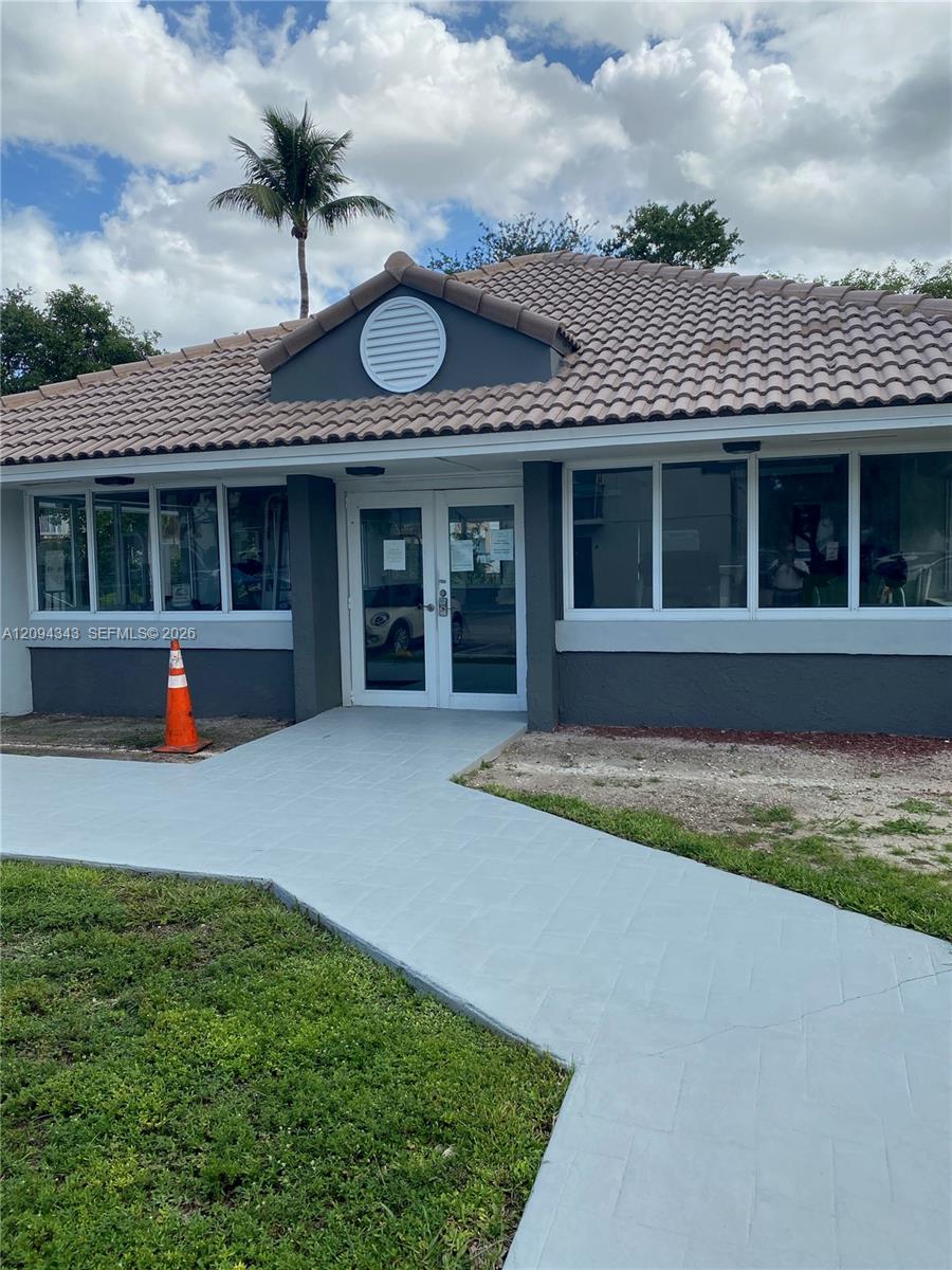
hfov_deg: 53.1
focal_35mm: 26
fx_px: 953
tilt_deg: -2.4
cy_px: 635
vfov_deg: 67.3
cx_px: 476
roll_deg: +0.9
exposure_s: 1/1653
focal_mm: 4.25
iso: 32
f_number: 1.8
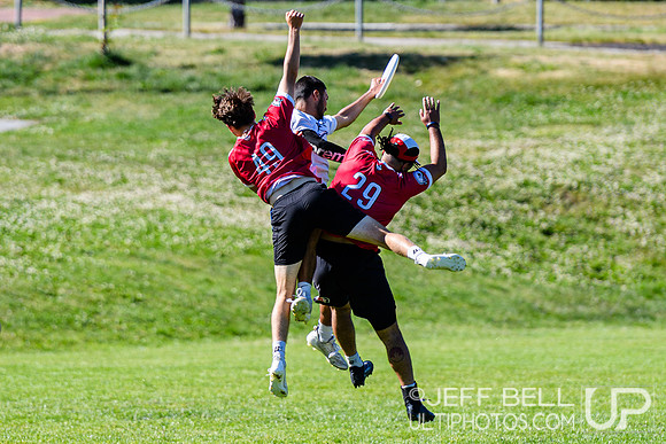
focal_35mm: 493
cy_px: 217
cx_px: 322
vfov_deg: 2.8
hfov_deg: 4.2
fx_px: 9120
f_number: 3.2
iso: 100
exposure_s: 1/1000
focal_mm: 200
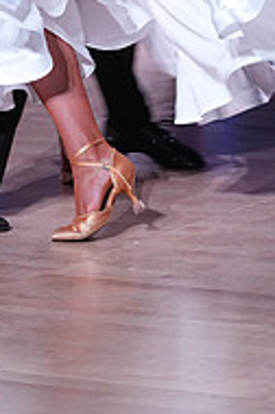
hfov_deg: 5.3
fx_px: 2955
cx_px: 58
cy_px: -179
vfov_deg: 7.9
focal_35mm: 257
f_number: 5
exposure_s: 1/250
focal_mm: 84
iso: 2500
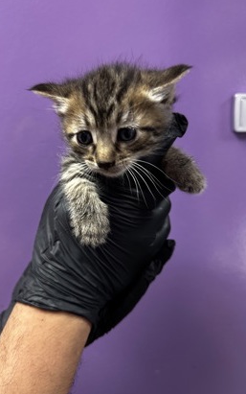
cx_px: 112
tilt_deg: -10.9
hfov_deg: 47.6
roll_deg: +2.6
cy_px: 196
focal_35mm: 26
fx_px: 279
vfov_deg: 70.4
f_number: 1.78
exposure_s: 1/60
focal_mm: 6.86
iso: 320
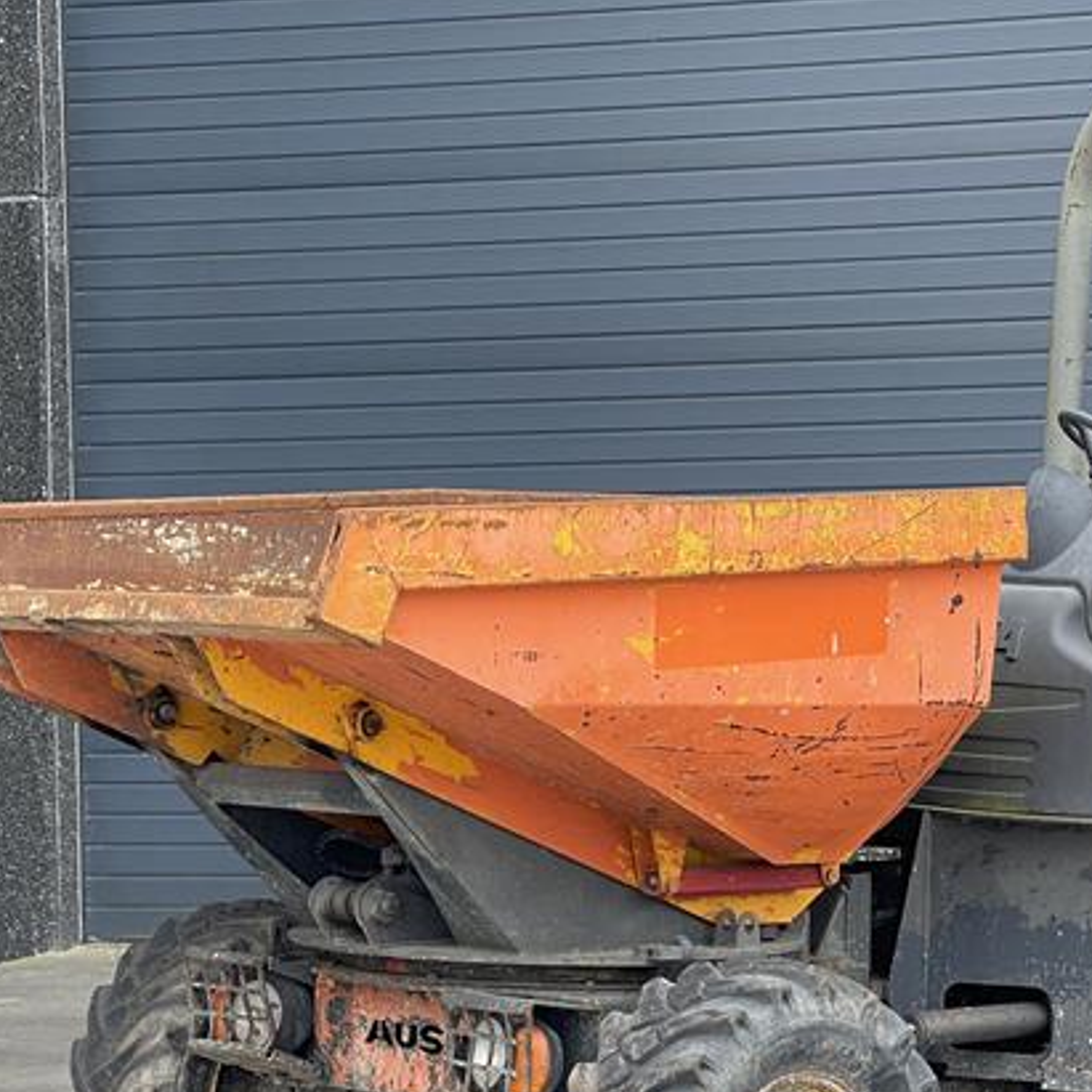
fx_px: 3926
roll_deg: +1.0
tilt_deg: -2.4
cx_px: 664
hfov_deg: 15.8
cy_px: 733
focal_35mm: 110
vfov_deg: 15.8
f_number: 2.2
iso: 40
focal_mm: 7.5
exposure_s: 1/99
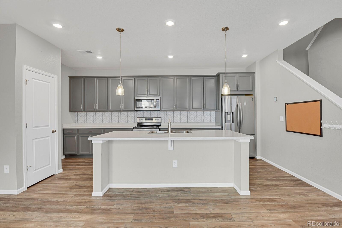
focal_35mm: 17
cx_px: 171
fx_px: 161
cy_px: 114
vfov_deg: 70.4
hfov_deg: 93.3
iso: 250
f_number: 8
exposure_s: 1.3
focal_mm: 17
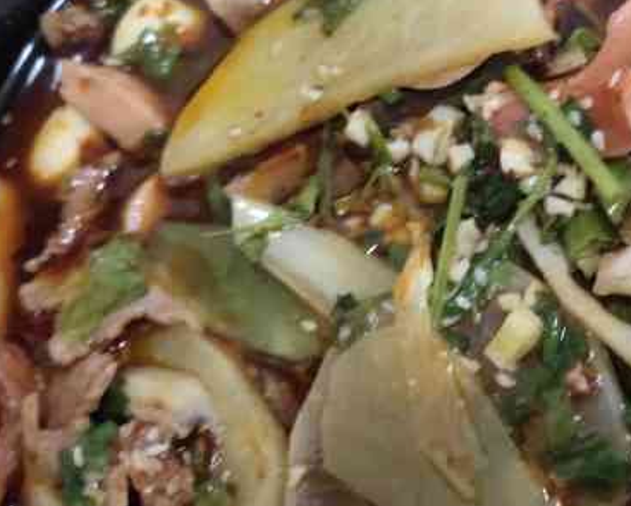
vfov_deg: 28.0
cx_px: 554
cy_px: 187
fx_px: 1009
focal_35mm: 54
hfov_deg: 33.1
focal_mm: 4.27
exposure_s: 1/25
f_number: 1.8
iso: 862
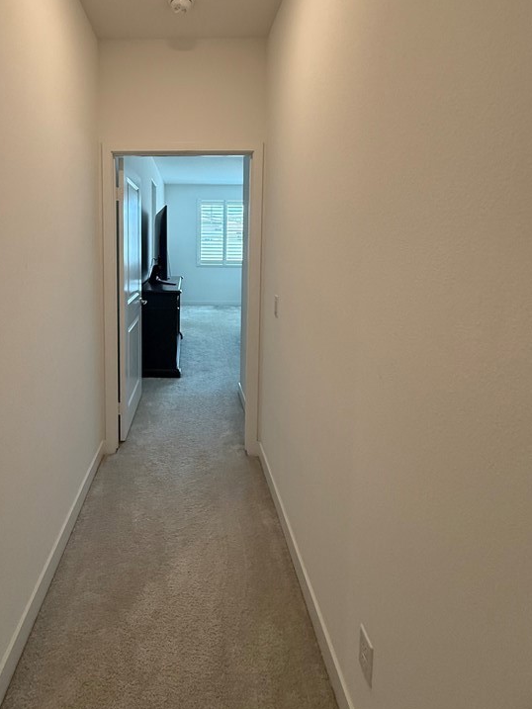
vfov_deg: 80.6
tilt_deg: -3.6
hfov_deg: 64.3
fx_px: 410
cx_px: 179
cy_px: 279
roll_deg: -2.1
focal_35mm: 20
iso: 160
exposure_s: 1/120
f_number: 2.2
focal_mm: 2.22
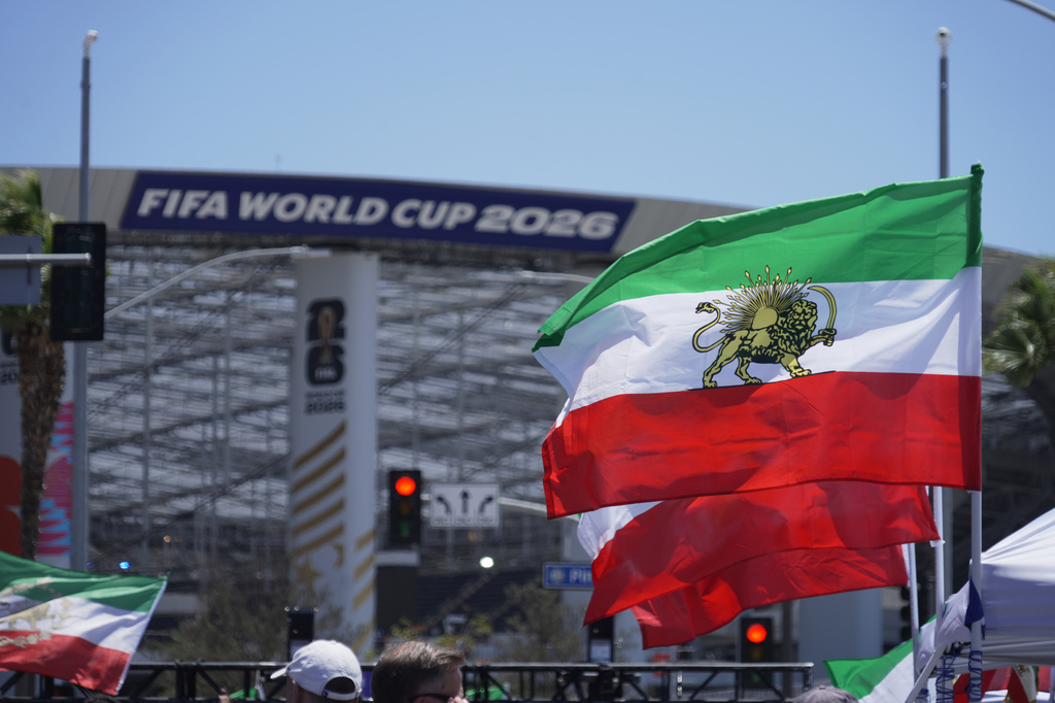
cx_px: 528
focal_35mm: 157
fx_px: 4599
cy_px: 352
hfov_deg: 13.1
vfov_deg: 8.7
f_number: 6.3
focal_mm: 157
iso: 125
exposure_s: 1/800
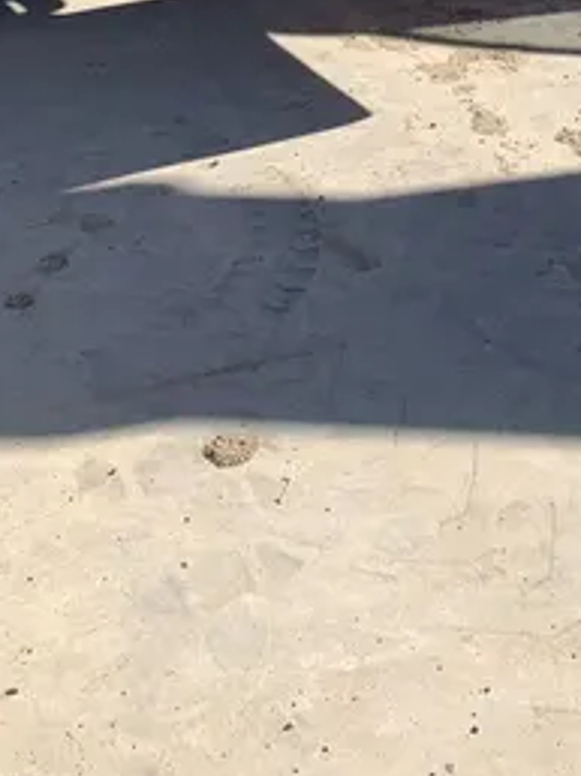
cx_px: 382
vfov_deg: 22.7
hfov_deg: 19.8
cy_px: -302
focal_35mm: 74
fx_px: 1659
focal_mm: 4.25
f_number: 1.8
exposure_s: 1/1490
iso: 25
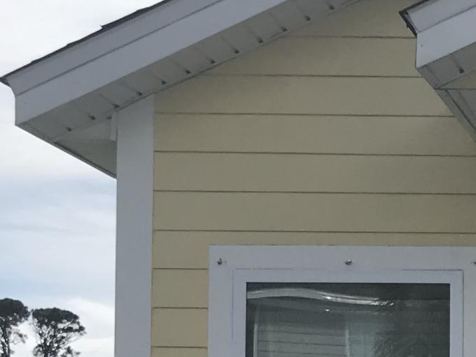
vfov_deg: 11.7
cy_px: 469
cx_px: 745
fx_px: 1691
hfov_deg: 14.7
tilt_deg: +2.4
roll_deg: -0.6
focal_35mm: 123
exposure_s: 1/3195
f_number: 1.8
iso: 20
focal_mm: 3.99
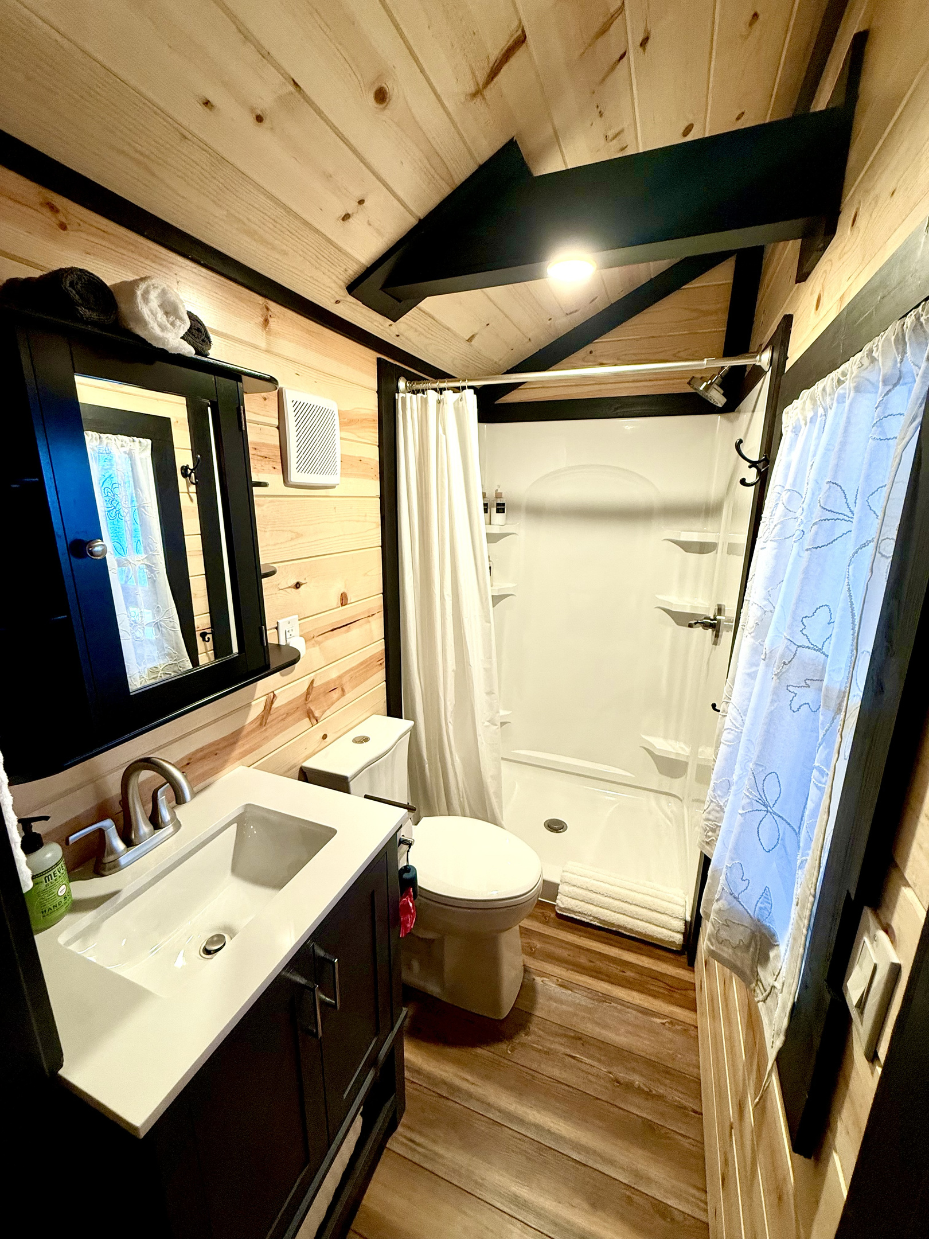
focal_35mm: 14
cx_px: 464
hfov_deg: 85.7
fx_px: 501
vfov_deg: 102.1
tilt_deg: -13.1
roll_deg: -1.4
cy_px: 620
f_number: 2.2
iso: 200
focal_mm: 2.22
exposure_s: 1/60
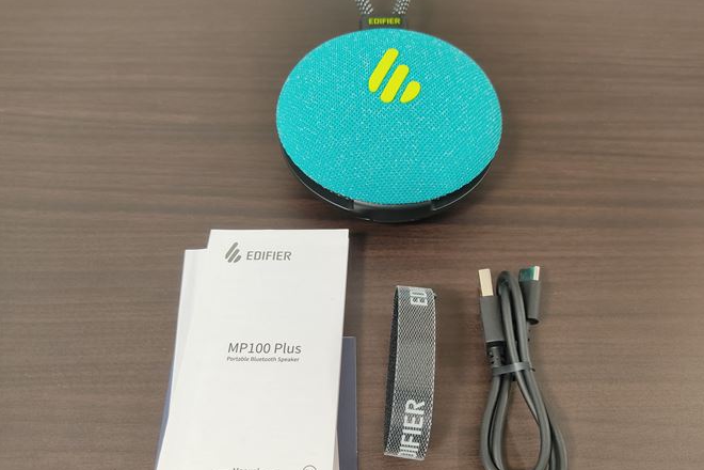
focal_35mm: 28
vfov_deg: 46.3
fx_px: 548
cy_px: 270
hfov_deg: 65.5
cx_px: 362
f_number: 1.79
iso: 470
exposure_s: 1/33
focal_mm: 4.74
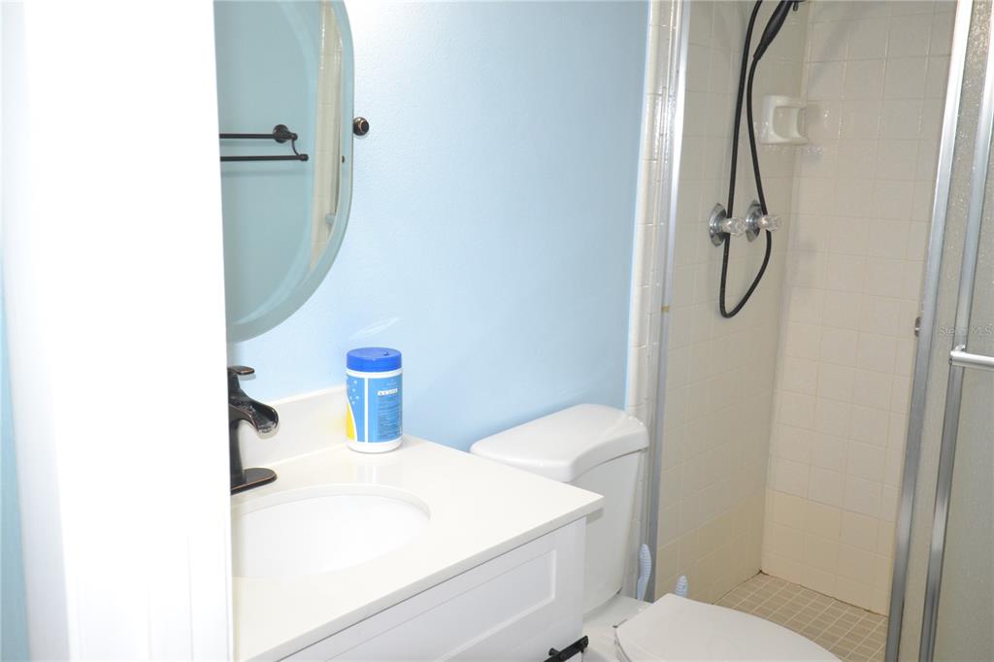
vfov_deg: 39.9
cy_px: 331
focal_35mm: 33
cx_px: 497
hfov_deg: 57.2
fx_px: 911
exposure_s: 1/60
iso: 1250
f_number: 4.5
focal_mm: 22
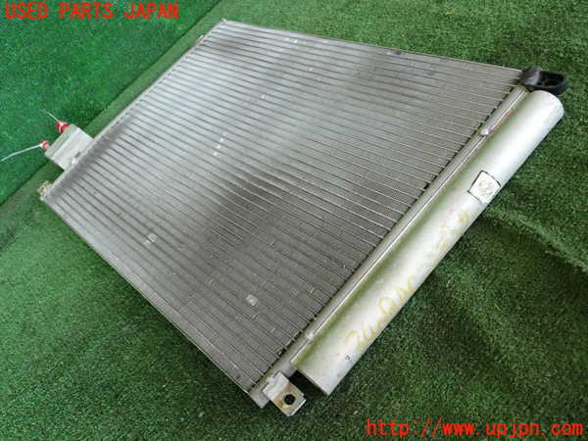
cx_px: 294
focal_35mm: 38
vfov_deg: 37.7
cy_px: 220
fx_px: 645
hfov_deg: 49.0
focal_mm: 6.83
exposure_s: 1/125
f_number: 2.7
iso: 400
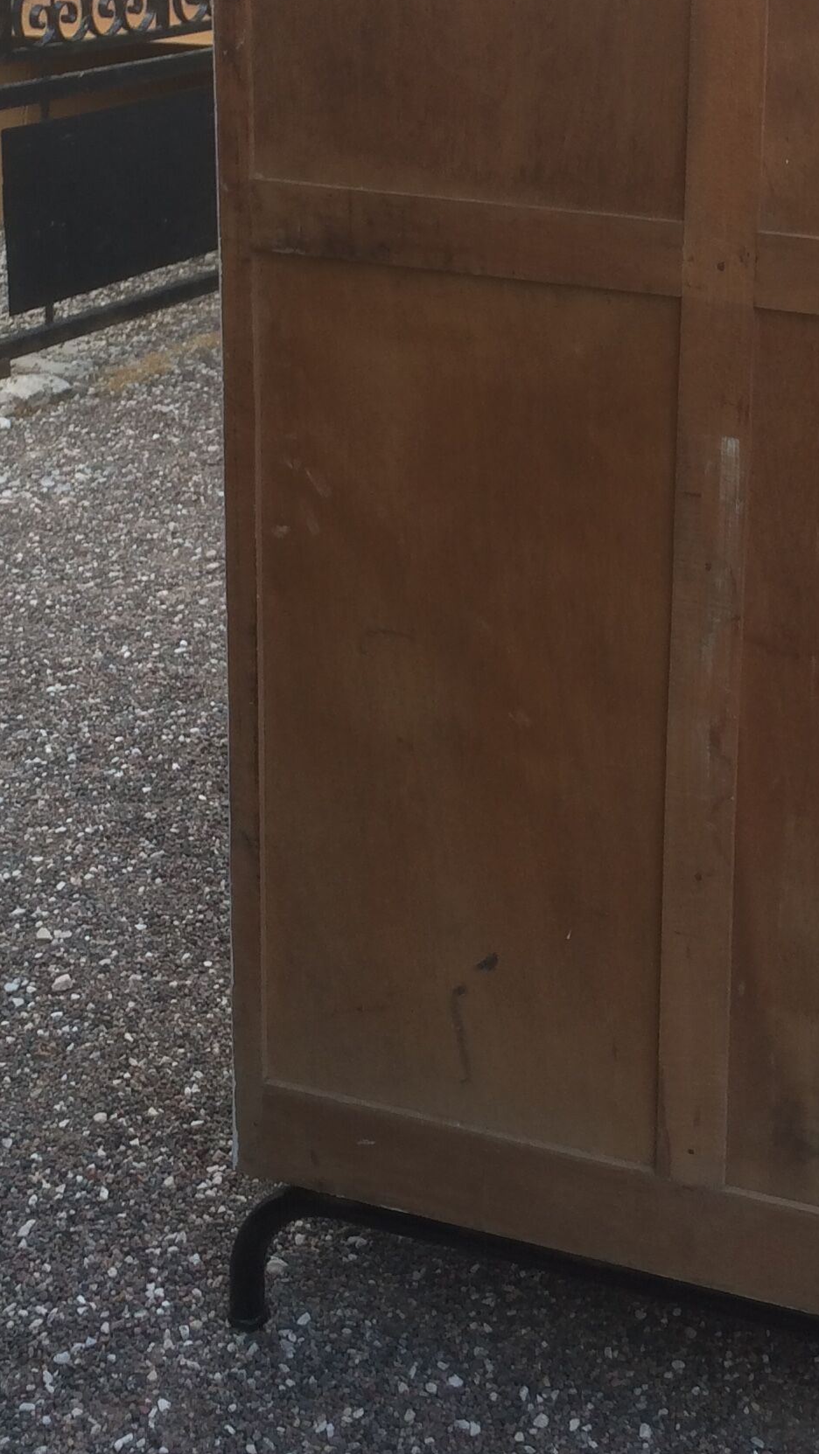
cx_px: 732
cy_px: 281
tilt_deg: -11.4
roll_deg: -2.6
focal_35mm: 62
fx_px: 2393
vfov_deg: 32.8
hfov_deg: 19.1
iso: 32
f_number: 2.2
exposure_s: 1/100
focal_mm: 4.15
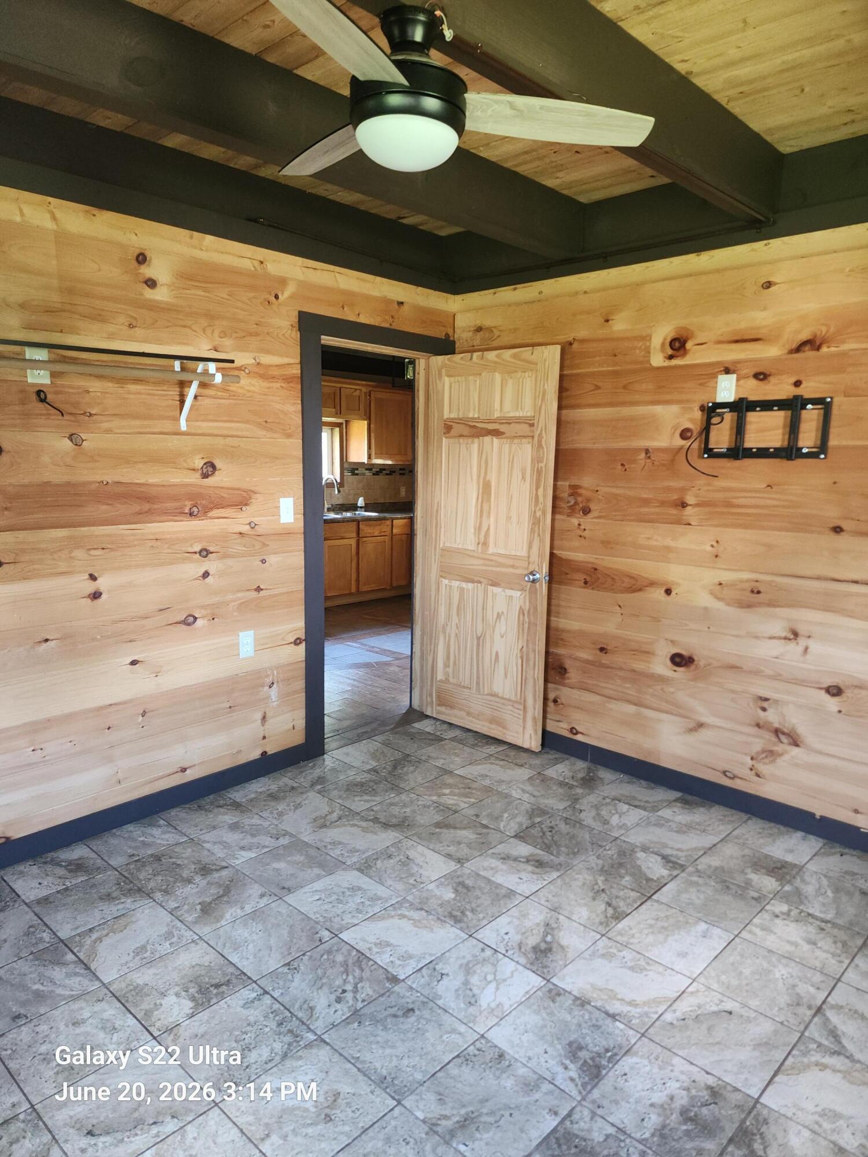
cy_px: 578
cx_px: 434
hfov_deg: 58.9
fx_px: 769
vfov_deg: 73.9
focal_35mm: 23
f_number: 1.8
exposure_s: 1/13.4
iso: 125
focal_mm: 6.4
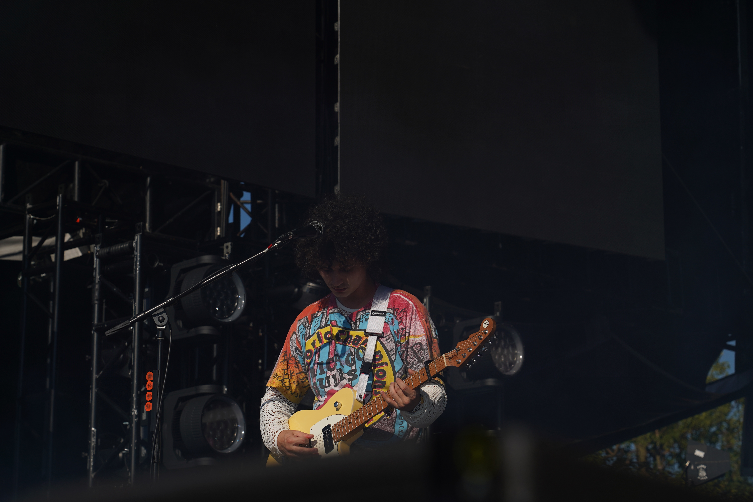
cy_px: 251
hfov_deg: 19.5
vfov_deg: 13.0
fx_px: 2196
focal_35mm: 105
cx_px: 376
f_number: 8
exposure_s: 1/640
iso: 100
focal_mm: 105
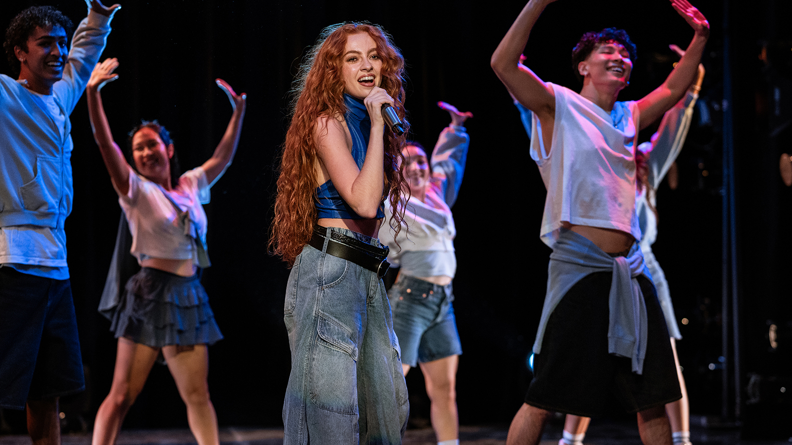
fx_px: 1890
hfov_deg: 23.7
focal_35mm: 90
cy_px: 206
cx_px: 398
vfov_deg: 13.4
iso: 4000
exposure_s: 1/1000
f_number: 2.8
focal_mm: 85
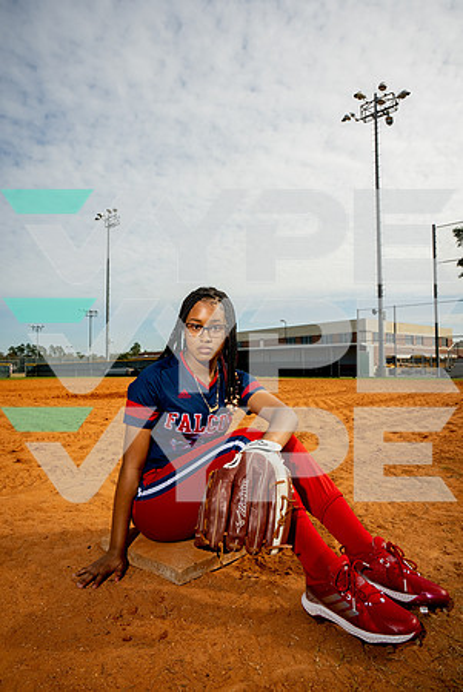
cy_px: 346
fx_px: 423
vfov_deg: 78.5
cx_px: 232
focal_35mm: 22
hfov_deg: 57.3
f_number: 10
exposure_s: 1/500
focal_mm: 22
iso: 125
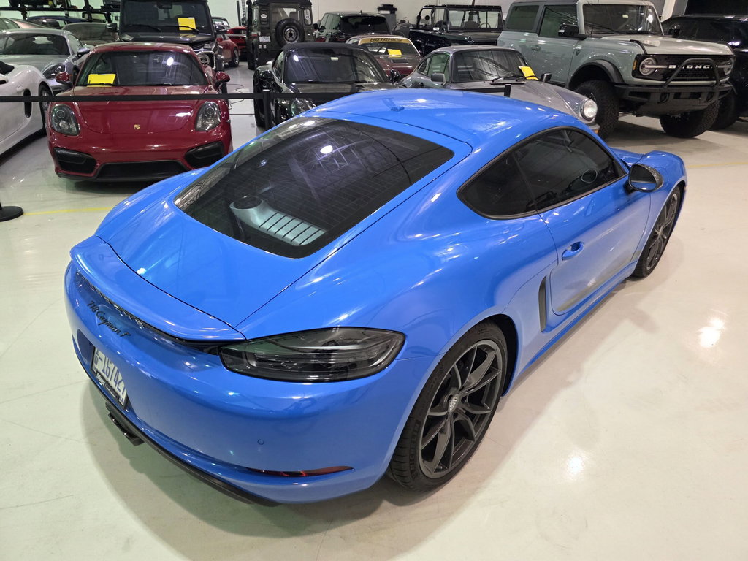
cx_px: 374
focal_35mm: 23
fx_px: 497
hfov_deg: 73.9
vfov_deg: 58.9
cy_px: 280
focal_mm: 6.3
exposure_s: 1/120
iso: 640
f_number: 1.7
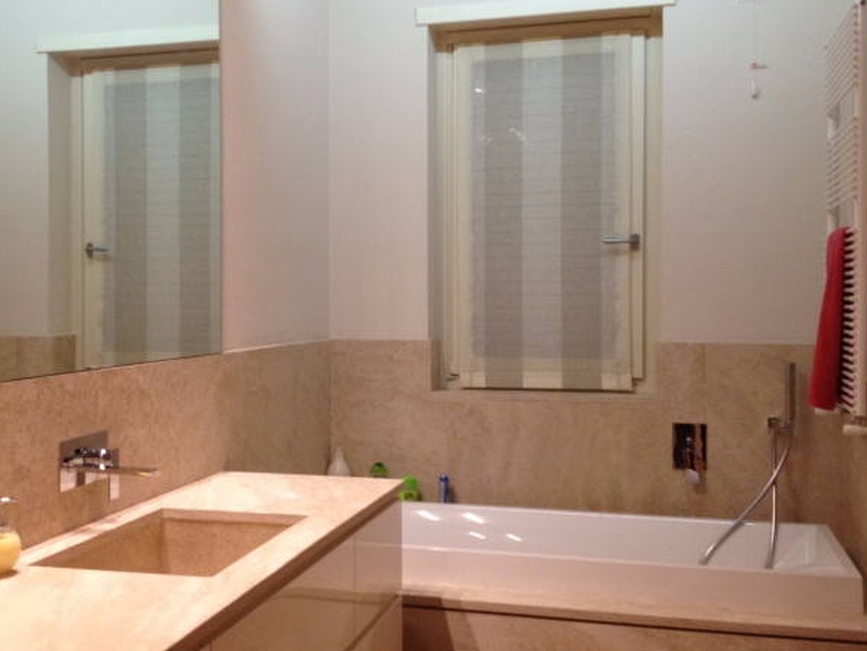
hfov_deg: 39.4
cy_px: 311
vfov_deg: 30.3
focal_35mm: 48
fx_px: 1203
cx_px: 339
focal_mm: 4.28
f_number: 2.4
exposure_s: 1/20
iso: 125
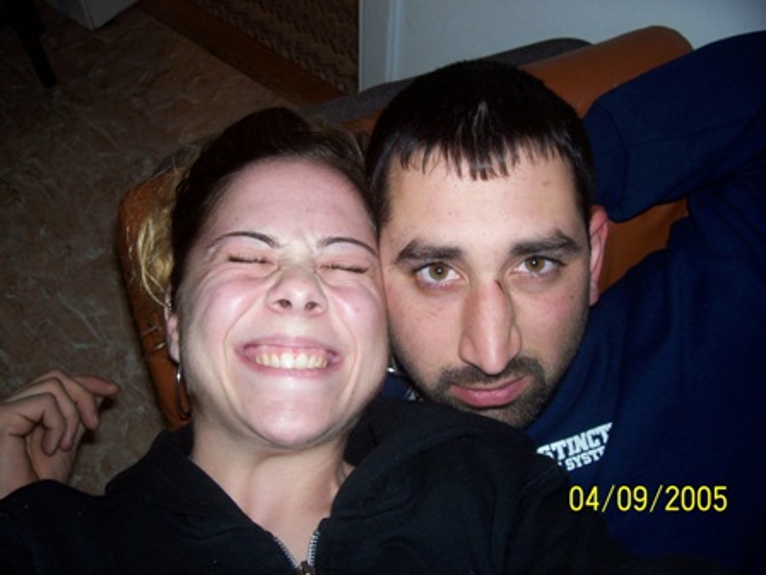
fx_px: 752
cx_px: 383
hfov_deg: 54.0
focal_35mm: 34
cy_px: 288
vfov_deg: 41.8
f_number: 2.7
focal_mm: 5.6
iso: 80
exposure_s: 1/64
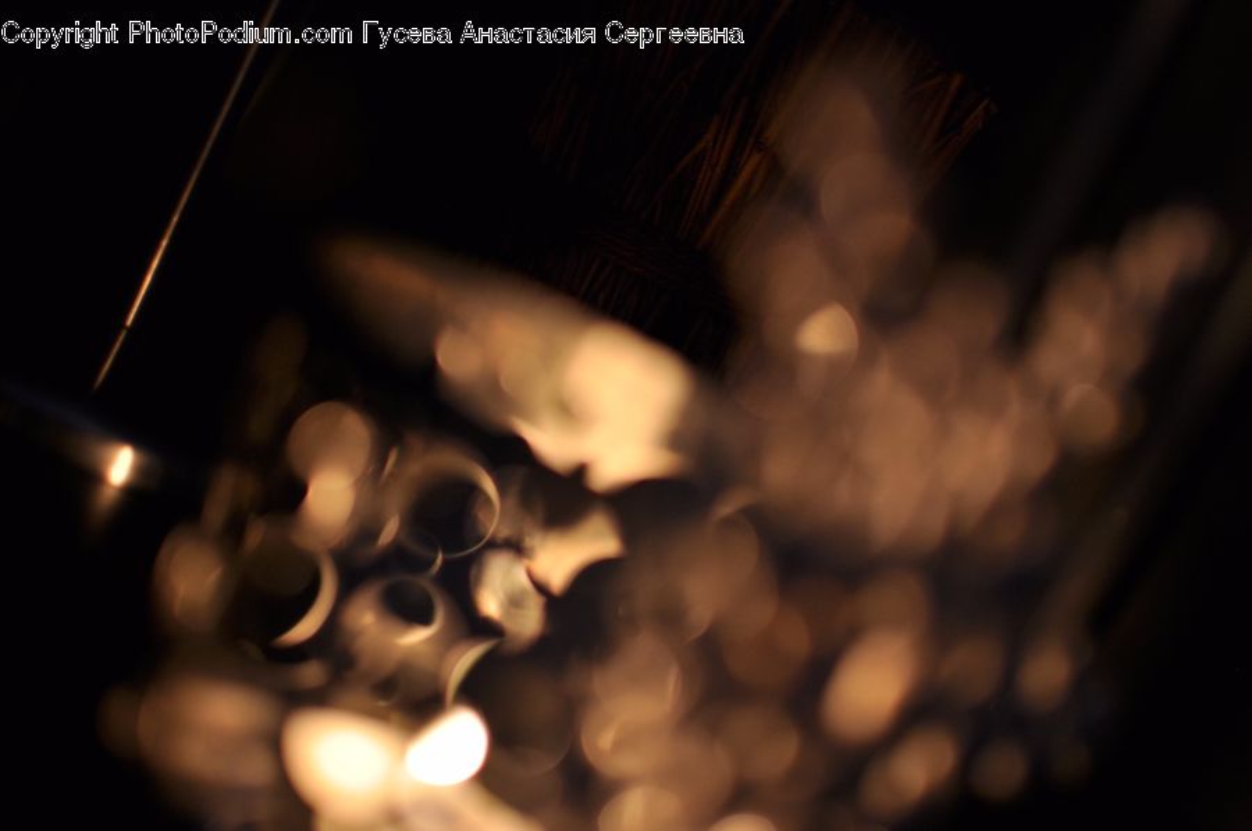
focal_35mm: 52
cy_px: 416
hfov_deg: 37.9
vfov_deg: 25.7
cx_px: 626
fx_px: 1823
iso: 200
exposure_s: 1/15
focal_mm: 35
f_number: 1.8
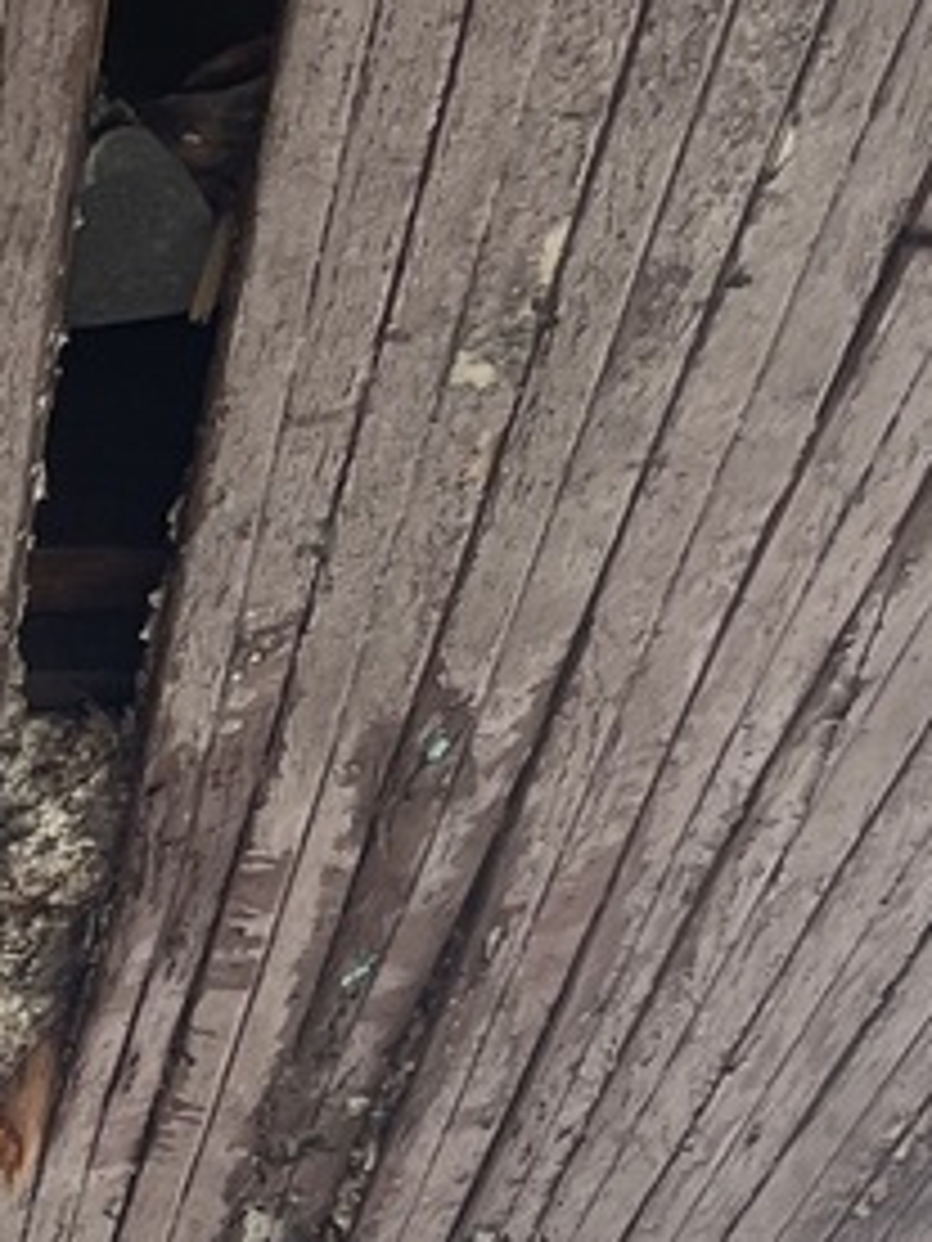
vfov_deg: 16.1
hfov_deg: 12.7
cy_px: 1814
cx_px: -248
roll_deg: +2.0
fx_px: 4057
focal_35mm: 113
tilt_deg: +18.6
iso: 40
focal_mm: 4.2
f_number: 1.6
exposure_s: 1/121
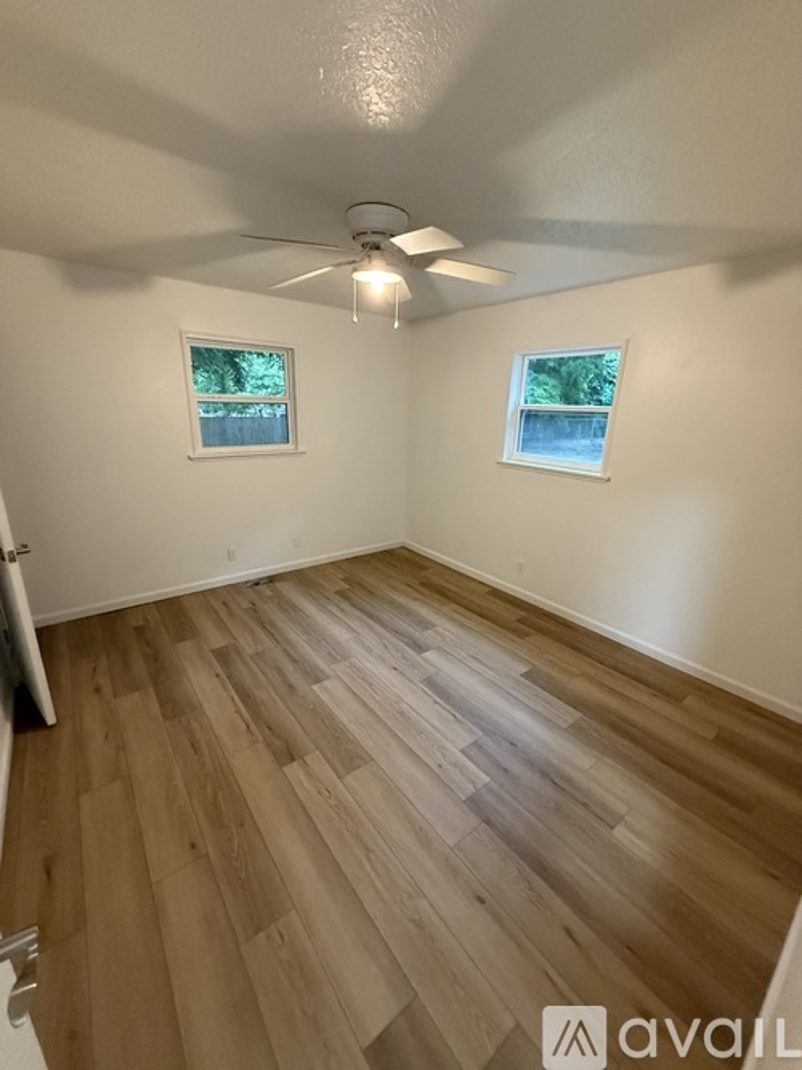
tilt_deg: -17.2
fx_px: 433
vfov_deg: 102.1
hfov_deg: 85.7
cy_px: 535
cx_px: 401
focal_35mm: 14
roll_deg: -2.7
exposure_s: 1/60
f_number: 2.2
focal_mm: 2.22
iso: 800
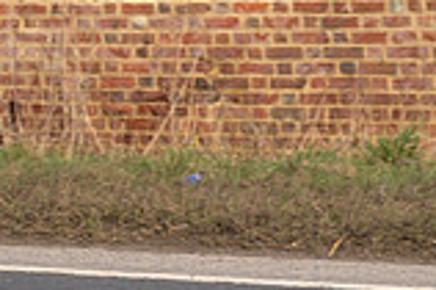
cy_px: -21
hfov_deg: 7.9
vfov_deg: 5.3
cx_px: -207
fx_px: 3109
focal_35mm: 257
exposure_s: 1/800
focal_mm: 70
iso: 100
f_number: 3.5
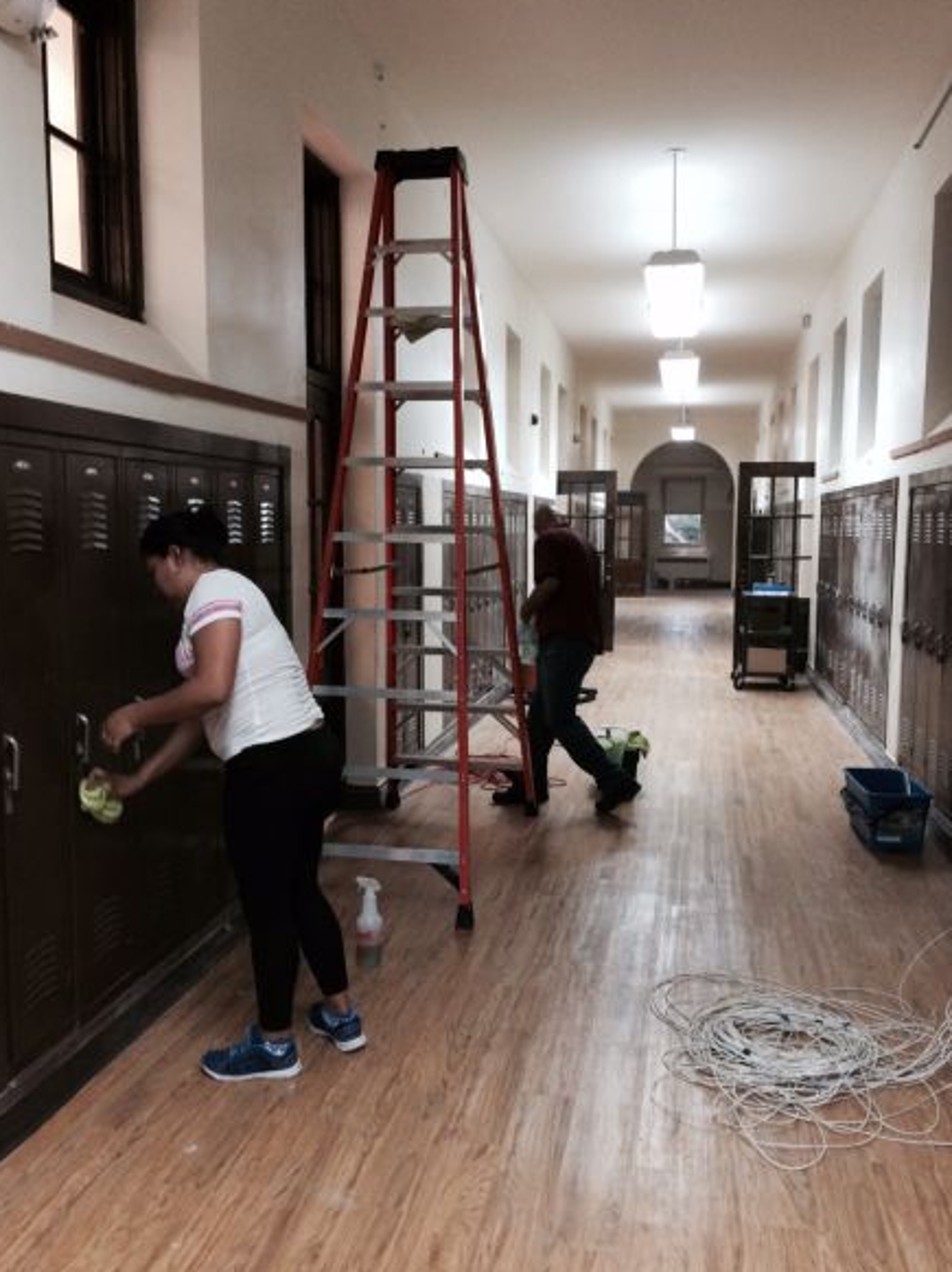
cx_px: 481
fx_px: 1138
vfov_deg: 58.4
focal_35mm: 31
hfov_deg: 45.4
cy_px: 641
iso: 160
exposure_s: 1/30
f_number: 2.2
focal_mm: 4.12
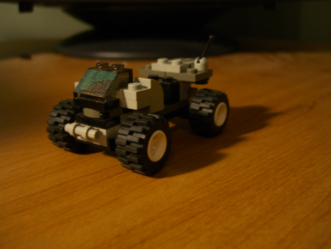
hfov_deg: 49.0
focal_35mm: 38
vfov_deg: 37.7
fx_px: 363
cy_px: 124
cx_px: 166
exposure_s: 1/8
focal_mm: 7.9
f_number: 2.8
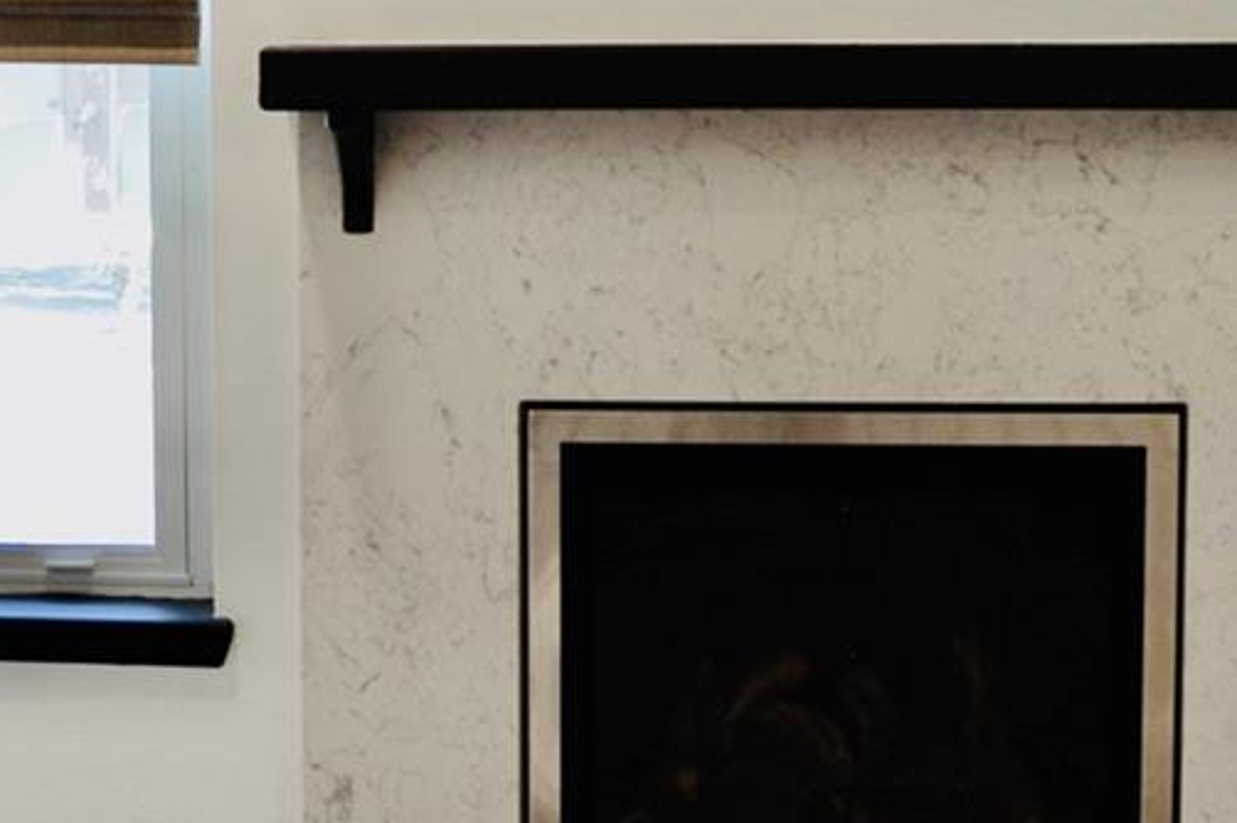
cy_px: 181
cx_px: 618
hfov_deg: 23.7
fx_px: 2953
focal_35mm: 86
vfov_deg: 15.8
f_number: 3.5
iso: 400
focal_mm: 18
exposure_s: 1/50
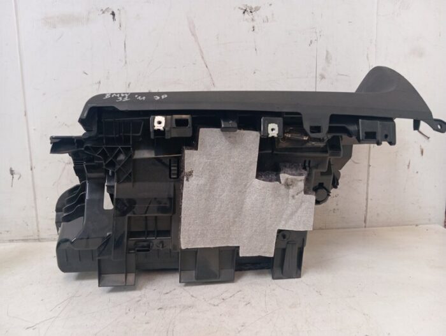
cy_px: 168
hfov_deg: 63.4
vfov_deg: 49.9
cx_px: 223
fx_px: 361
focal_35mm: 28
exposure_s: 1/33.3
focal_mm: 4.22
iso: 314
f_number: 1.8
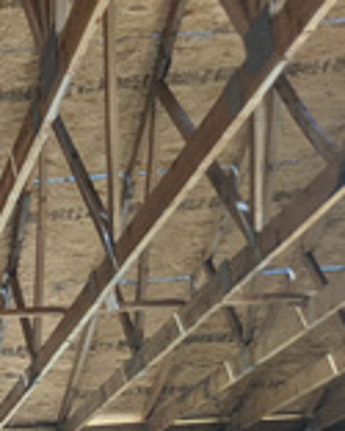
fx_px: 1377
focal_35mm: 108
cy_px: 376
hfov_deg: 11.5
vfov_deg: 17.5
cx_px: -511
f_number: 1.8
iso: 61
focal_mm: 4.44
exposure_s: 1/125
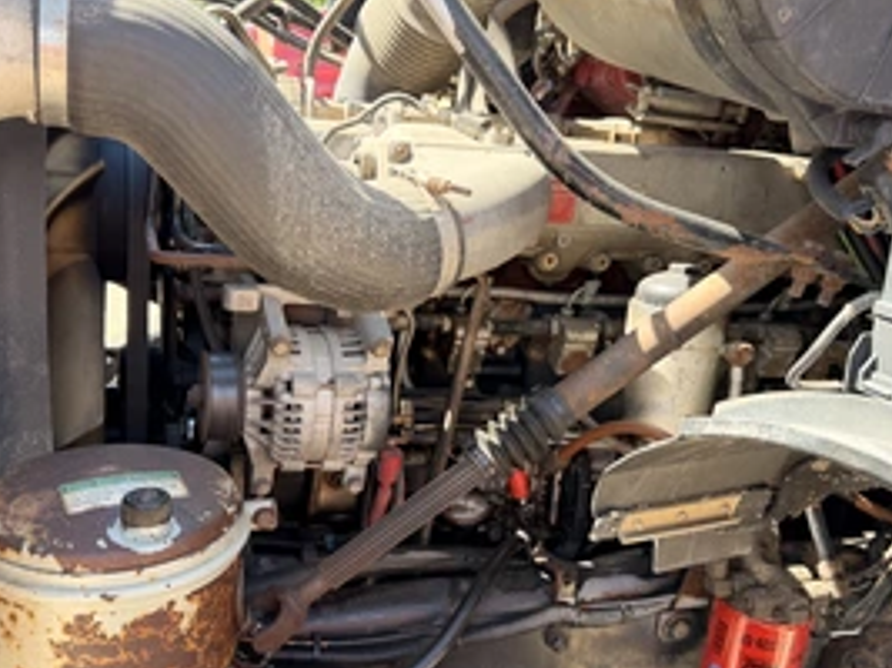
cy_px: 364
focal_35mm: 36
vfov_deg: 39.6
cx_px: 374
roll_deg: +0.9
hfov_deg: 51.2
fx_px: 927
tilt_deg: -17.5
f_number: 1.78
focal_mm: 6.76
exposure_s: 1/391
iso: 100
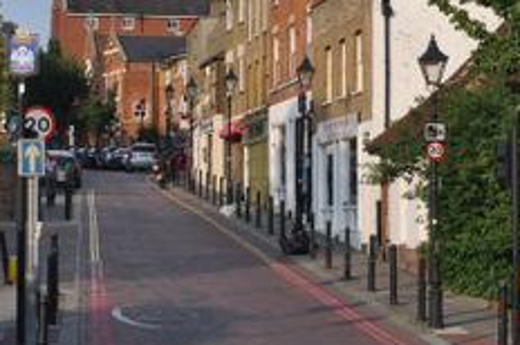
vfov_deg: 9.5
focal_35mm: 143
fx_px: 2063
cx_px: 287
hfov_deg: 14.4
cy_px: 72
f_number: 8
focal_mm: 46
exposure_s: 1/250
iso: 200
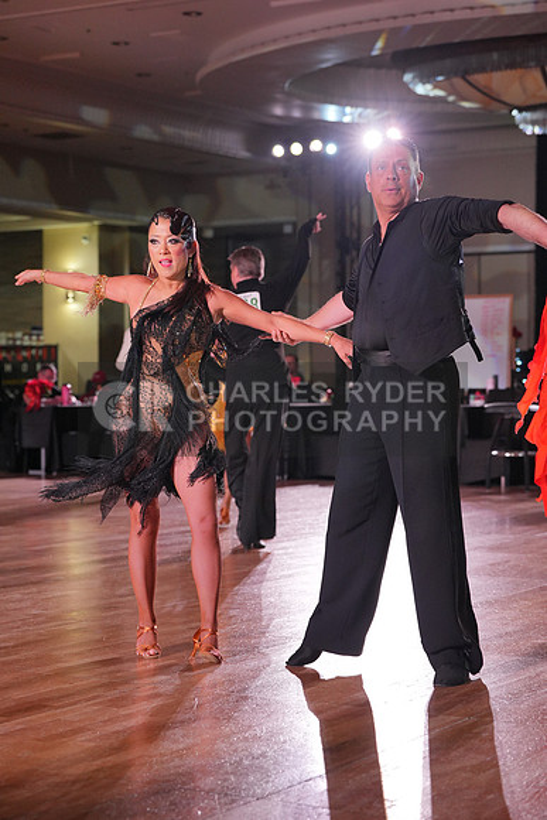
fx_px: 1731
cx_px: 274
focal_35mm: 76
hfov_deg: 18.0
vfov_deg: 26.6
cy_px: 410
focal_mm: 76
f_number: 4
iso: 2000
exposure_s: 1/500
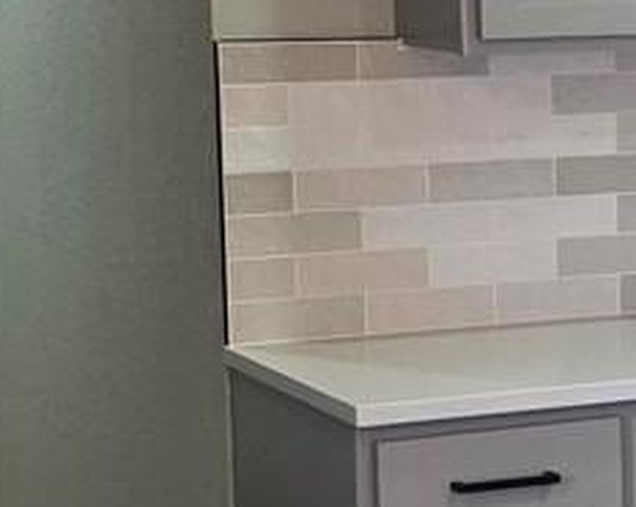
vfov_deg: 9.9
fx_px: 2914
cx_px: 1428
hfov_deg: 10.9
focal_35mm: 155
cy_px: 197
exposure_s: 1/120
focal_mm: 6.3
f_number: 1.7
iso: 200
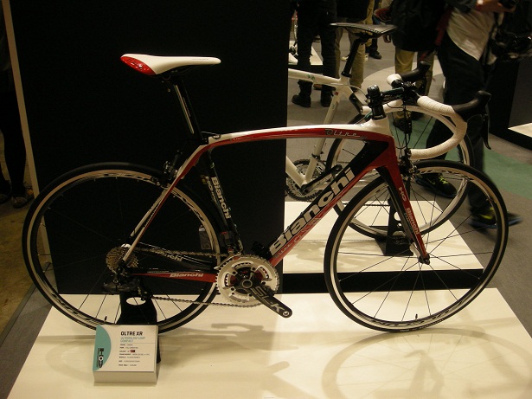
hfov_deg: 52.6
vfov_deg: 40.7
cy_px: 200
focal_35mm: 35
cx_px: 266
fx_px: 538
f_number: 2.8
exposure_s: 1/53.8
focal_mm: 5.7
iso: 140
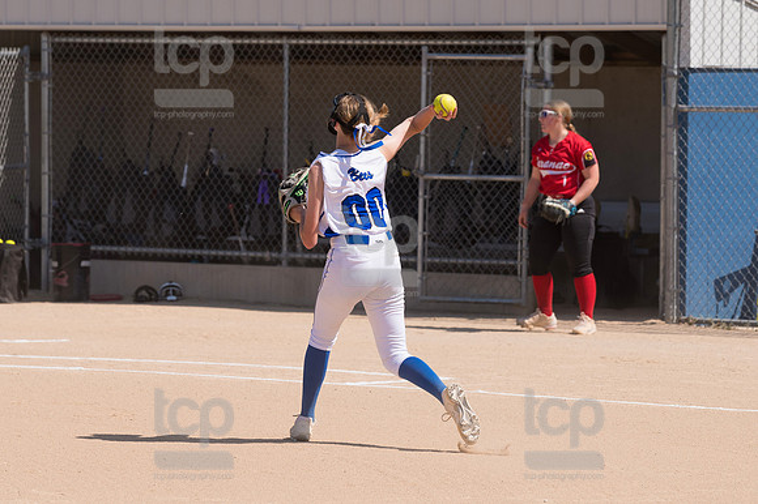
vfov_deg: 5.7
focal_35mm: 240
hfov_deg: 8.6
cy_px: 252
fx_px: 5050
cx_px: 379
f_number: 5.6
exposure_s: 1/1600
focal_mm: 160
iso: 250
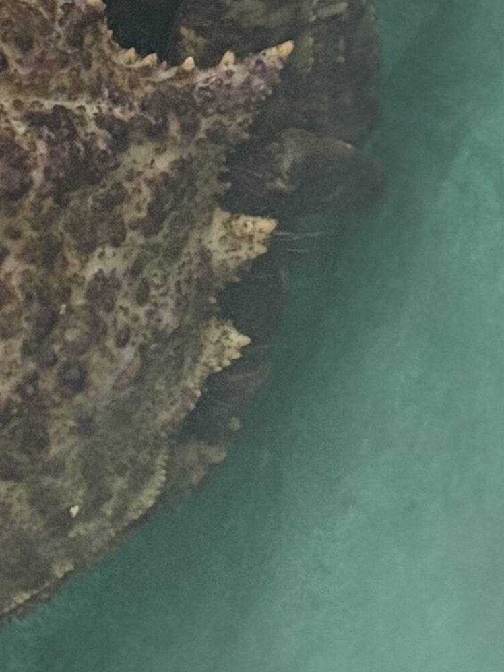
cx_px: -515
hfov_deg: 9.3
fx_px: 2892
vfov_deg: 11.8
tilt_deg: -84.1
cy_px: -706
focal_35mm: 149
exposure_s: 1/60
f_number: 1.6
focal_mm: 5.96
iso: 320
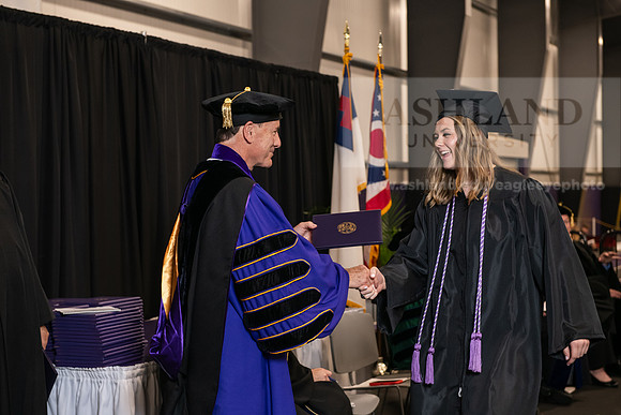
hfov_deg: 30.5
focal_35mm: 66
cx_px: 310
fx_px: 1139
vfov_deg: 20.6
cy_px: 208
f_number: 5
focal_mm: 66
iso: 1600
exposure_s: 1/125
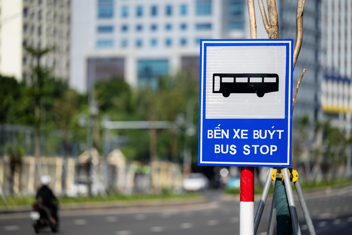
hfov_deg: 12.1
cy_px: 118
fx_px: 1662
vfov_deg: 8.1
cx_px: 176
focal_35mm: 170
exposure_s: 1/3200
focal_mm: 170
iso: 200
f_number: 3.2
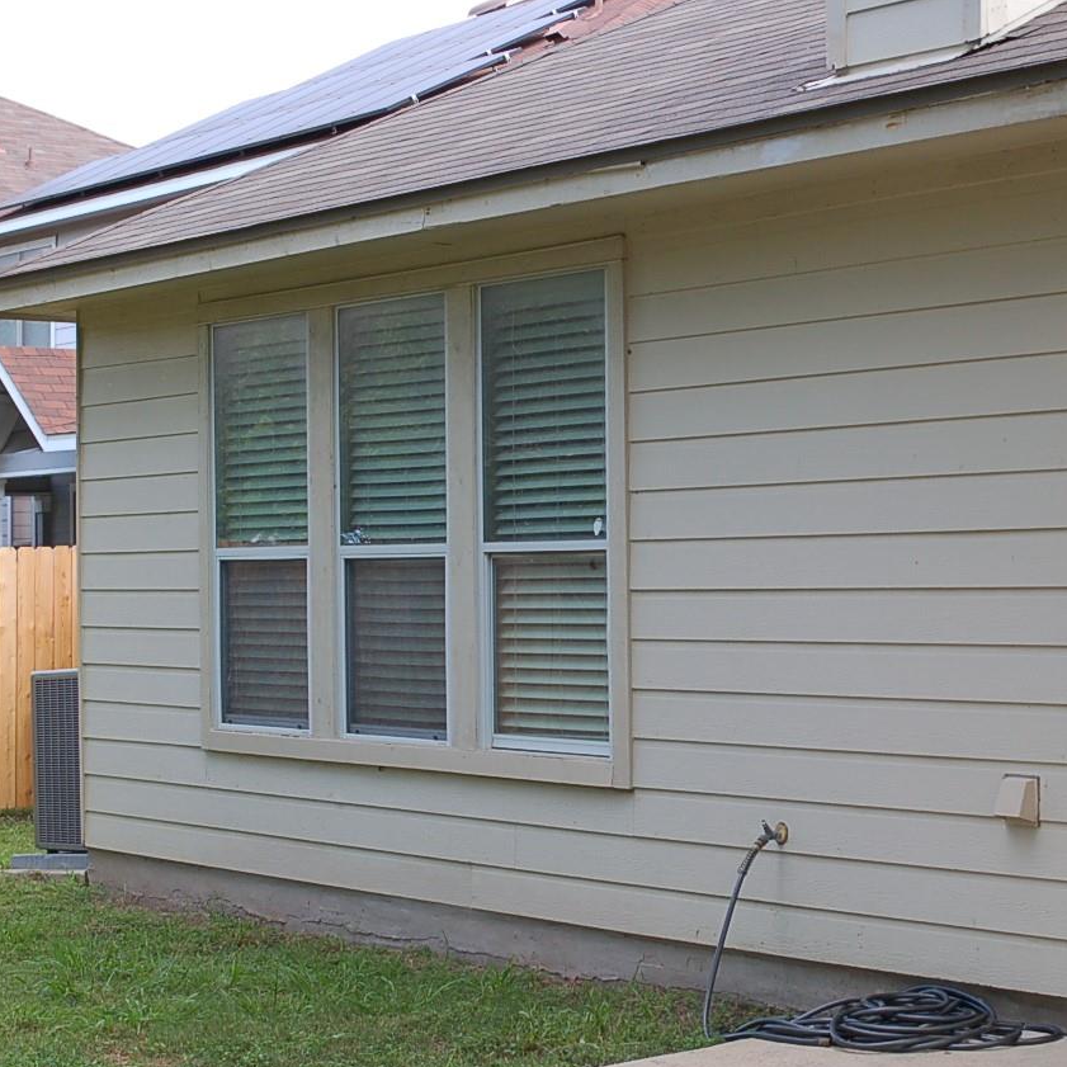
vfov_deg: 21.7
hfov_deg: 21.5
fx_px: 2781
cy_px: 551
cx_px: 807
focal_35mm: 80
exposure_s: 1/160
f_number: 6.3
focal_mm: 35
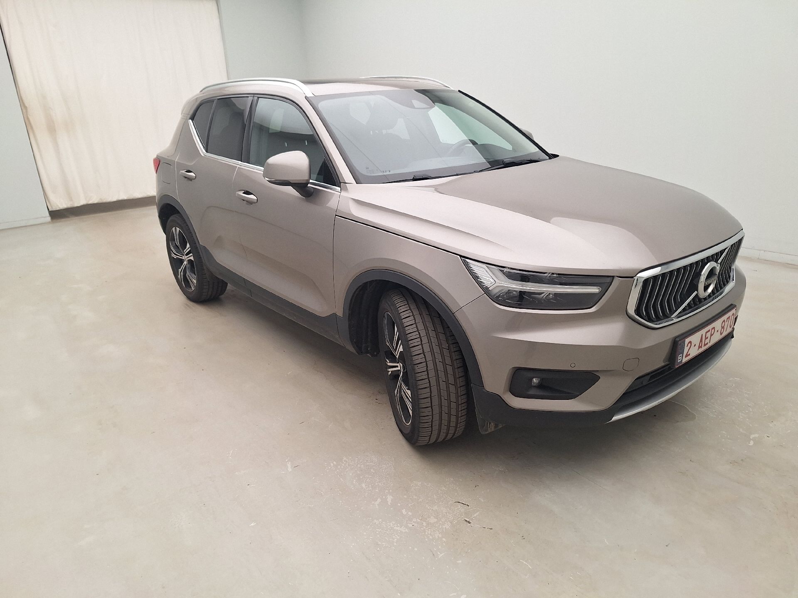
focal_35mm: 23
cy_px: 299
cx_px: 399
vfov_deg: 58.9
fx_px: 530
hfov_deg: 73.9
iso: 50
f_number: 1.8
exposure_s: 1/100
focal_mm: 5.54
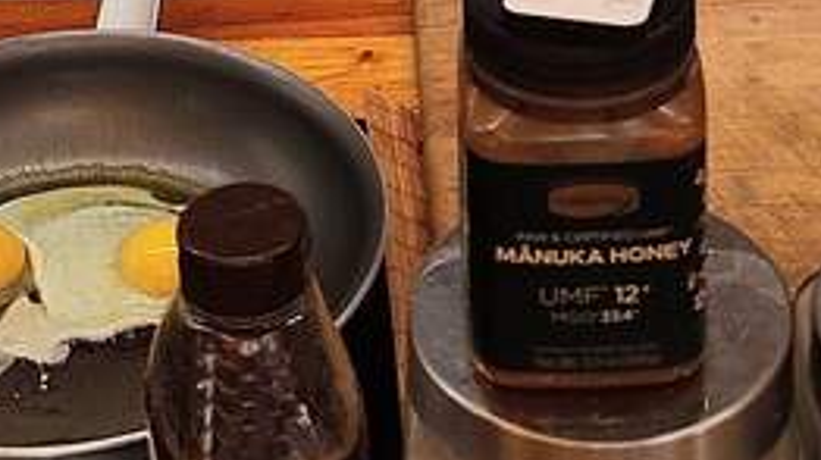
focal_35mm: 120
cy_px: -601
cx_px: 398
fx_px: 2611
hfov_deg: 17.9
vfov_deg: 9.2
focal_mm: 5.56
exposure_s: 1/120
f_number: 1.8
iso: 472
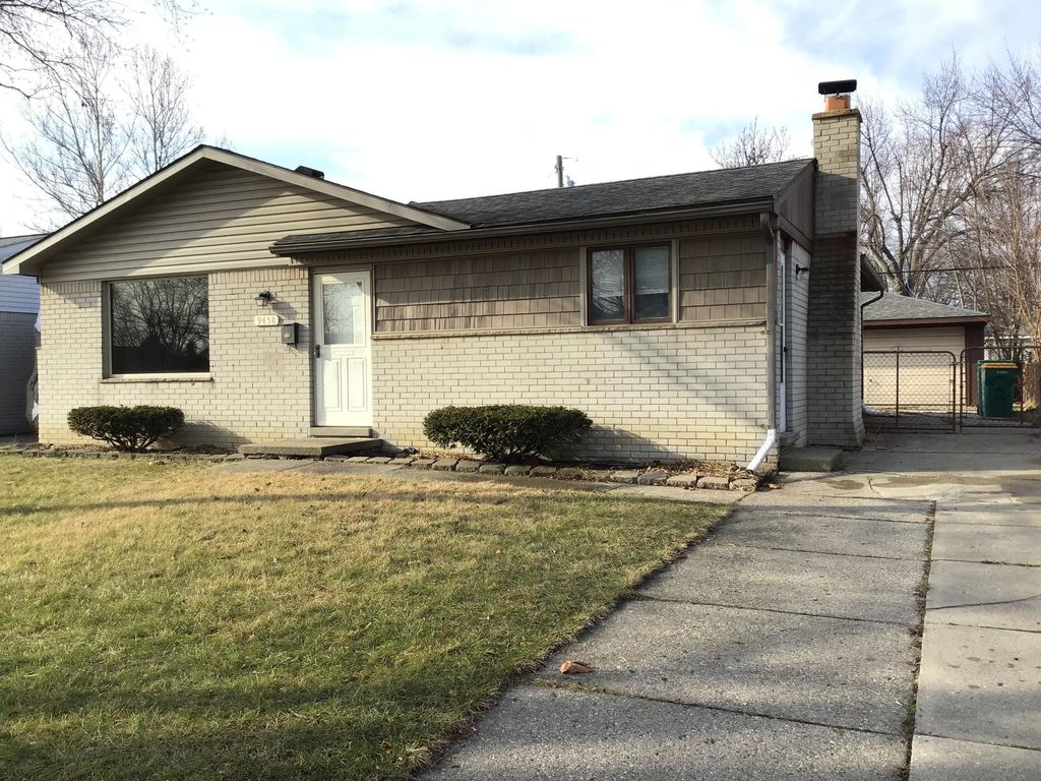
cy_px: 390
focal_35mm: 31
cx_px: 520
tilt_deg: -0.7
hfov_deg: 58.4
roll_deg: +1.1
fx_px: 932
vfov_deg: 45.4
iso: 25
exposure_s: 1/506
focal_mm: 3.3
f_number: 2.4
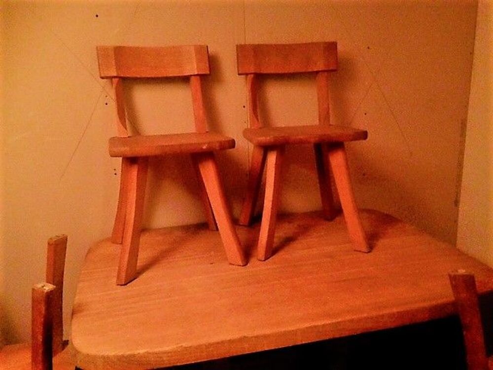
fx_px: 470
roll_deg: +2.0
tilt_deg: -15.1
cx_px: 246
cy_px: 185
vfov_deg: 42.9
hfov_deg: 55.4
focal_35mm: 33
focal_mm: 4.12
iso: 2000
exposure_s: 1/15
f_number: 2.4
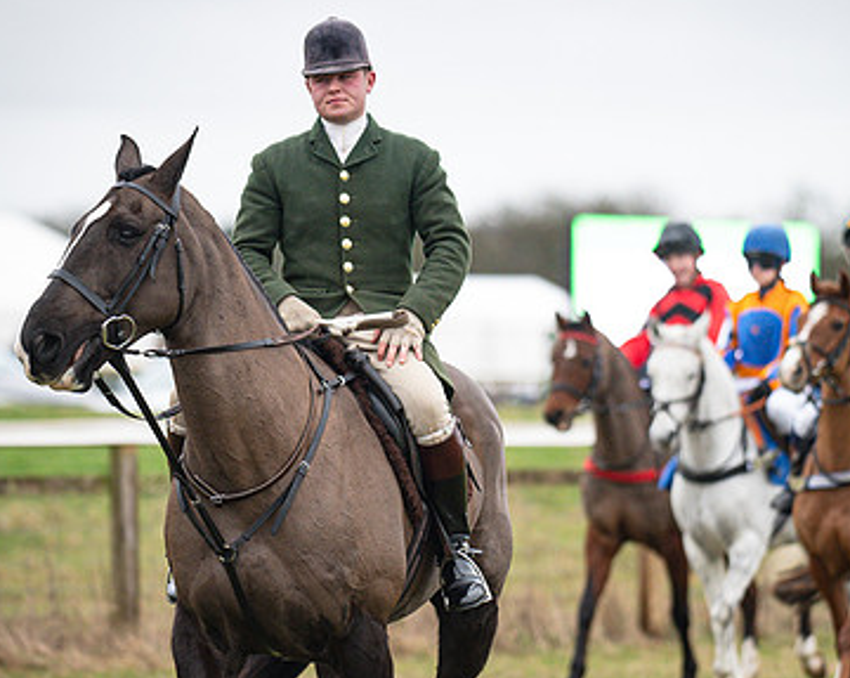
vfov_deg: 4.2
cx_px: 361
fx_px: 9245
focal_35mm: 368
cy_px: 422
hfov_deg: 5.3
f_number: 1.9
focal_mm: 135
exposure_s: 1/1200
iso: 800
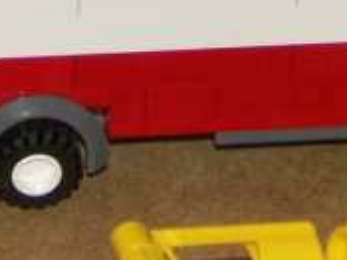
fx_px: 5279
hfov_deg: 3.8
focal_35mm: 527
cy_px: -357
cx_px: -46
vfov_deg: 2.8
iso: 200
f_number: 3.5
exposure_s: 1/80
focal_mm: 23.03
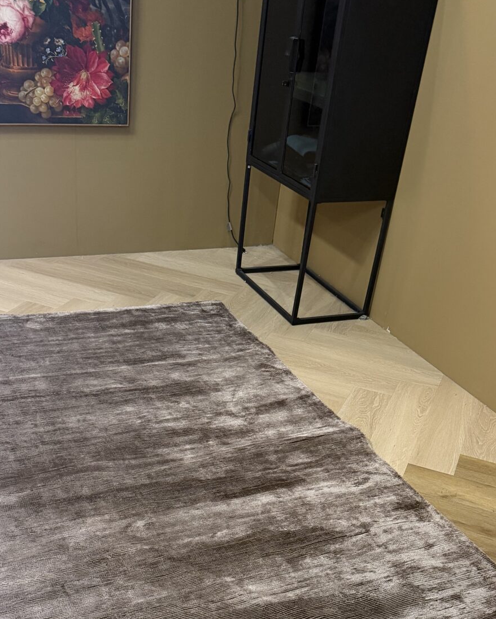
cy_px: 508
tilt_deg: -37.0
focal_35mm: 41
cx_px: 198
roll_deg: -6.6
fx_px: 752
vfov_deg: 42.5
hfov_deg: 36.4
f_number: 1.78
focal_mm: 6.76
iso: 500
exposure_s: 1/50
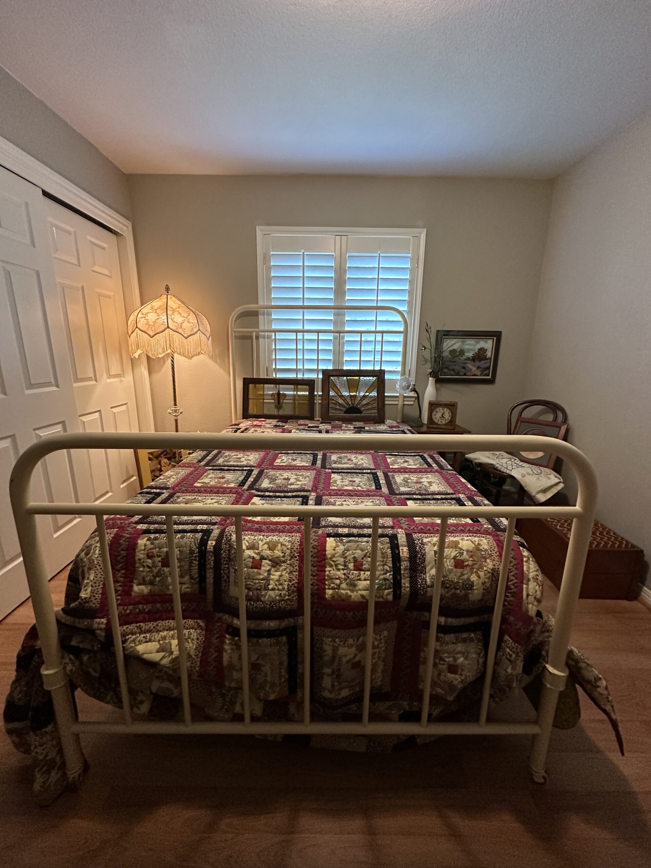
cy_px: 434
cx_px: 326
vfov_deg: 102.1
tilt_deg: -13.3
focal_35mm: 14
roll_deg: -1.5
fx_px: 351
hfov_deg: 85.7
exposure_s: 1/60
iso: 400
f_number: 2.2
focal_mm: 2.22
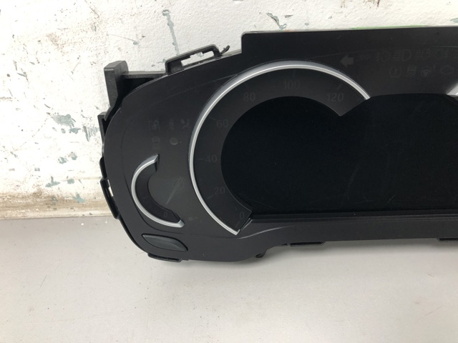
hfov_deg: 63.4
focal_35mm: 28
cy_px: 172
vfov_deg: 49.7
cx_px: 229
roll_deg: +3.6
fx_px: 370
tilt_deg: -35.6
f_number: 1.8
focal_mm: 4
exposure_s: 1/17
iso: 40
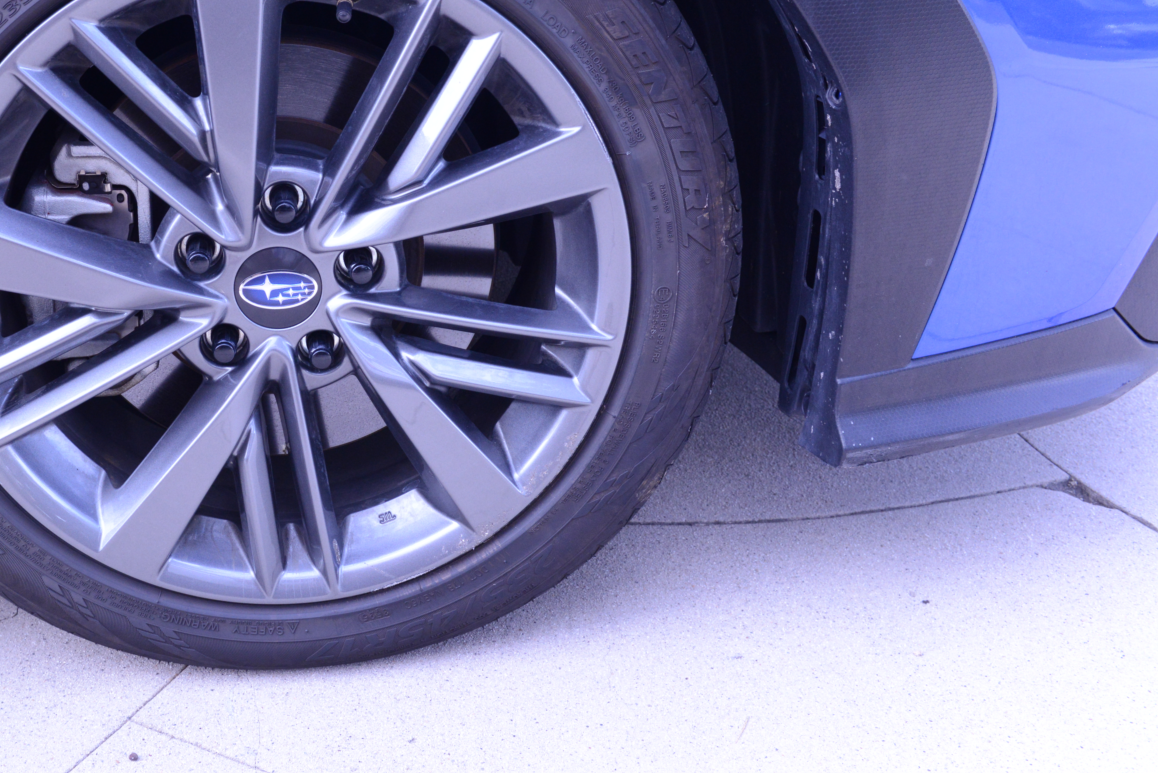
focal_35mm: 43
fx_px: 1384
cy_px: 248
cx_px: 309
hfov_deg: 44.1
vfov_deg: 30.9
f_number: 8
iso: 1600
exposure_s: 1/250
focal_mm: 29
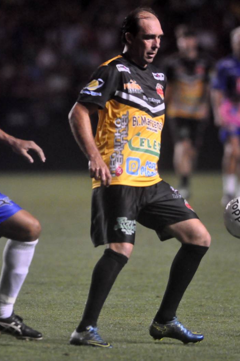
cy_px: 180
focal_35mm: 678
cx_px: 72
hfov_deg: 2.0
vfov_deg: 3.0
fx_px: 6782
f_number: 2.8
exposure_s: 1/800
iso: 3200
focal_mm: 300
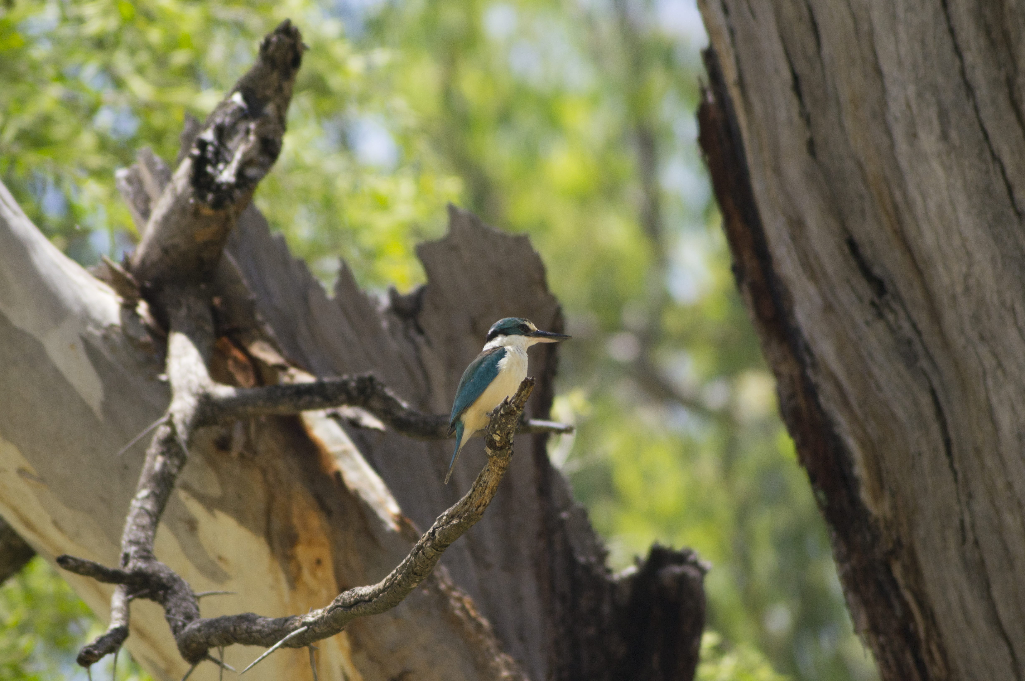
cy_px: 340
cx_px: 512
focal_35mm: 300
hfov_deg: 6.9
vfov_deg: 4.6
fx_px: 8532
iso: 800
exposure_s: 1/320
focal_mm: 200
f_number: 5.6
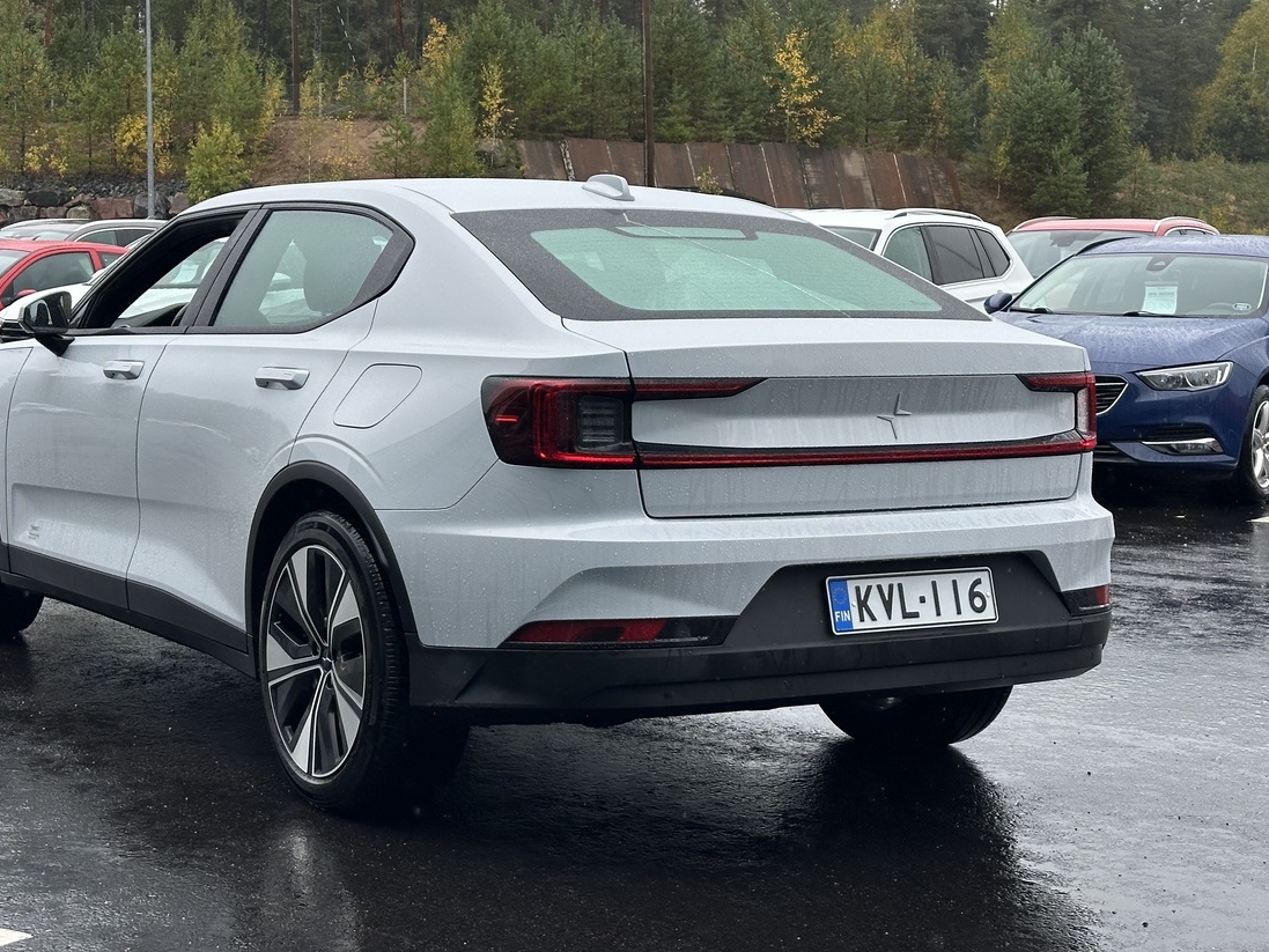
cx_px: 515
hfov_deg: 30.6
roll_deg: -1.0
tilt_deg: -2.9
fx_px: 2310
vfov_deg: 23.2
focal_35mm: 63
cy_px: 339
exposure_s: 1/1145
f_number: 1.78
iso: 64
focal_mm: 6.86
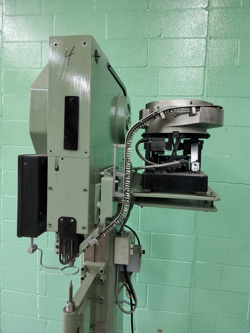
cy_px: 166
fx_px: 250
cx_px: 125
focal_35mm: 26
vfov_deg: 67.3
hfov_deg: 53.1
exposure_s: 1/50
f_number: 2
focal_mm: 3.08
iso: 400
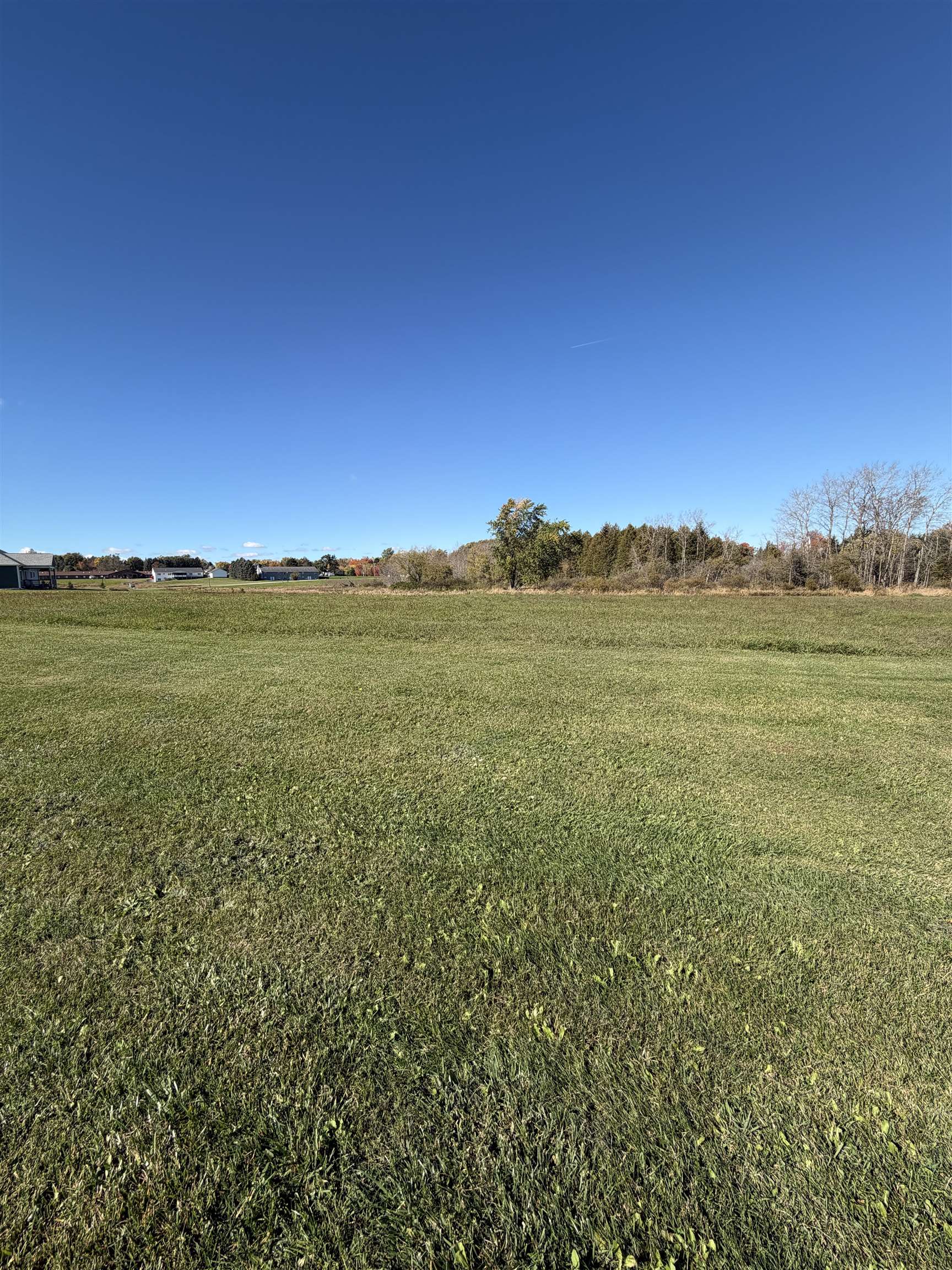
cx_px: 476
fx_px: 513
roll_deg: +0.8
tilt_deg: -5.9
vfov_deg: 102.1
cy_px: 635
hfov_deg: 85.7
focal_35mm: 14
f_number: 2.2
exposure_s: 1/770
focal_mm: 2.22
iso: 25
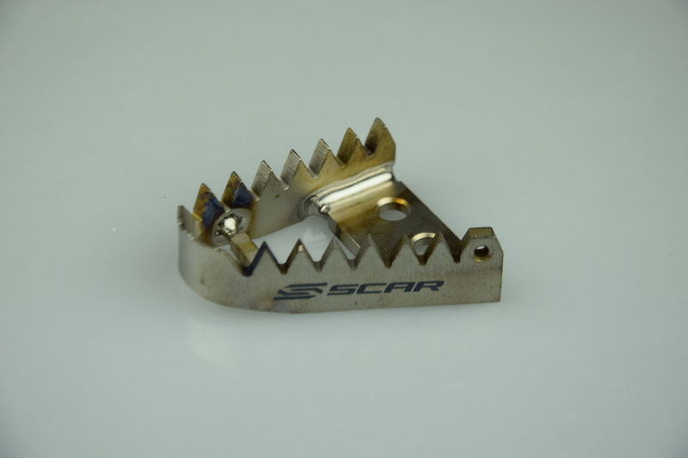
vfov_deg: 8.7
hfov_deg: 13.0
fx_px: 3009
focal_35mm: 158
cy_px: 229
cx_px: 344
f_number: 8
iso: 360
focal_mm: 105
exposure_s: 1/250
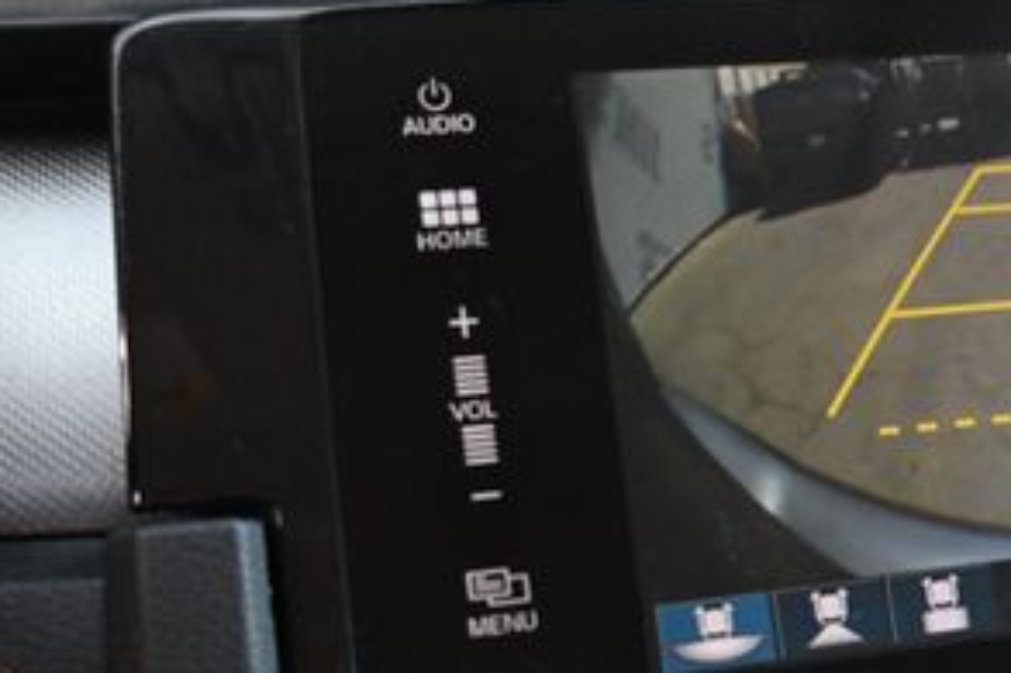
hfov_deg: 27.5
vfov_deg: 19.2
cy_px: 500
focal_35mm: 71
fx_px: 1980
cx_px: 935
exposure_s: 1/125
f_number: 4
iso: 560
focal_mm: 21.5
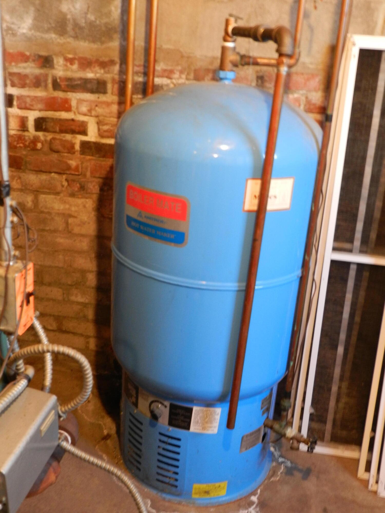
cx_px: 192
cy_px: 256
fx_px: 564
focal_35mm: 38
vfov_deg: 49.0
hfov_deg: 37.7
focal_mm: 6.7
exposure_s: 1/2.5
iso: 400
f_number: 4
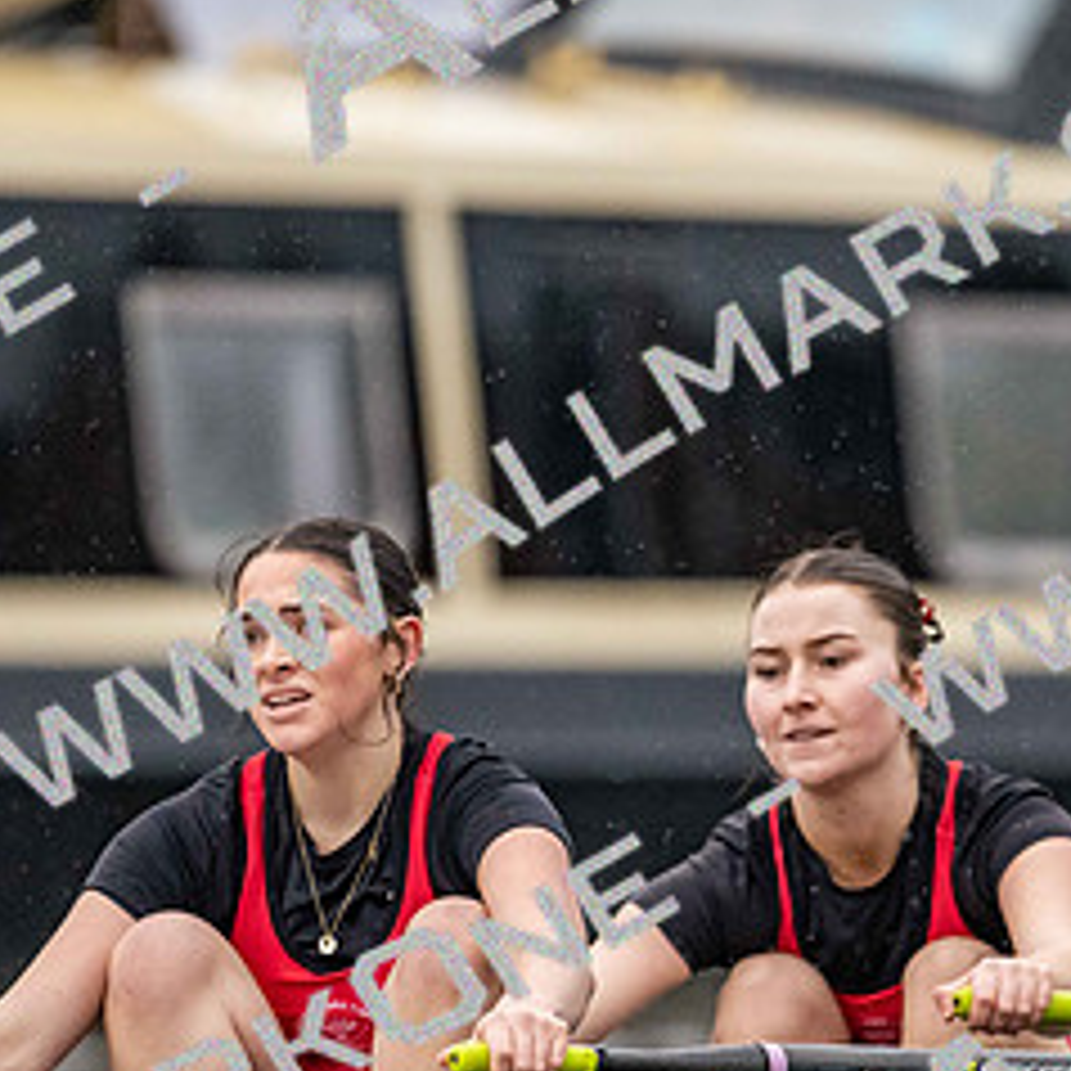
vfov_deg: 2.1
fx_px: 28948
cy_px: 821
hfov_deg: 2.1
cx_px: 544
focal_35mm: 827
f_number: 4.5
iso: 5600
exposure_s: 1/2000
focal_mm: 400
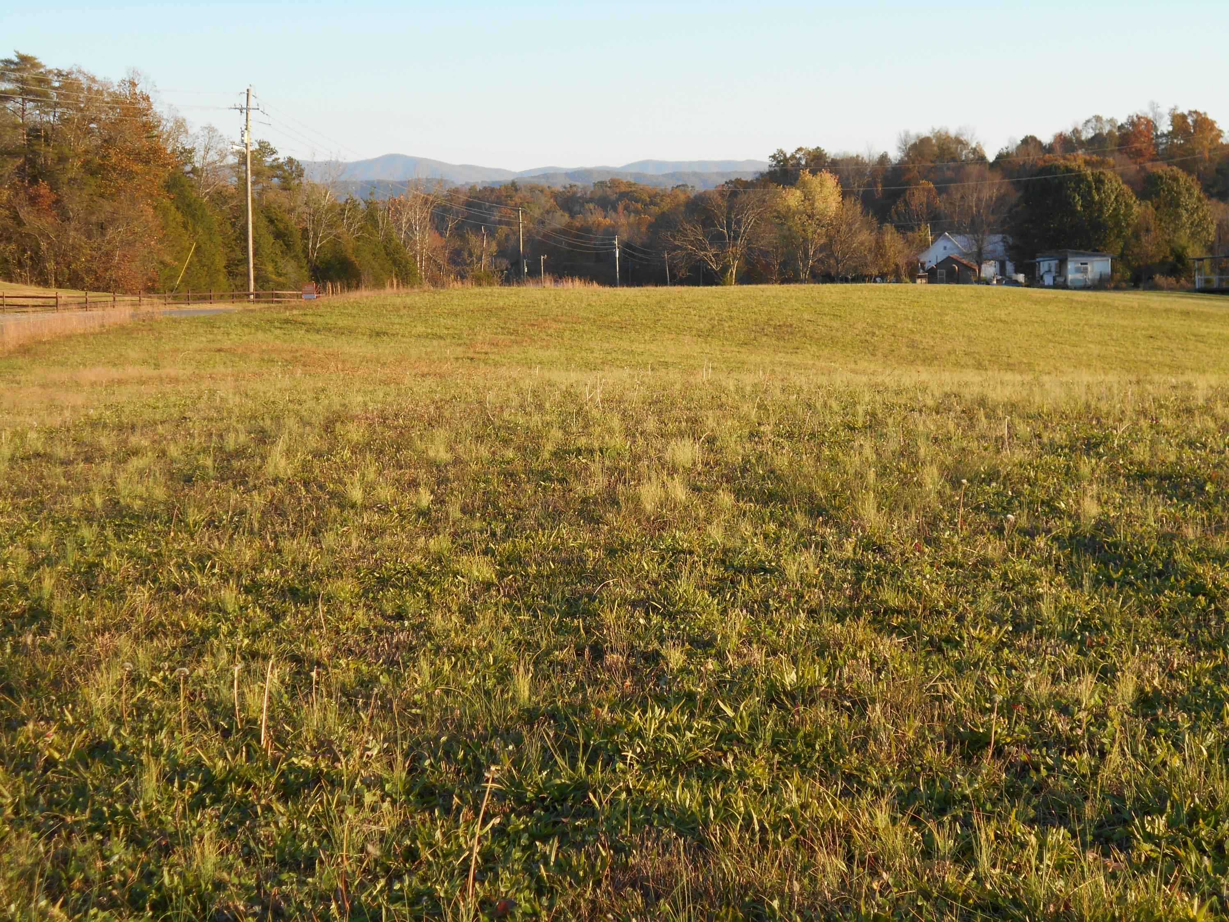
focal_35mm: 58
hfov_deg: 33.2
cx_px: 614
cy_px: 461
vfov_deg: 25.2
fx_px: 2059
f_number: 4.9
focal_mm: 10
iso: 80
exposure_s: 1/160
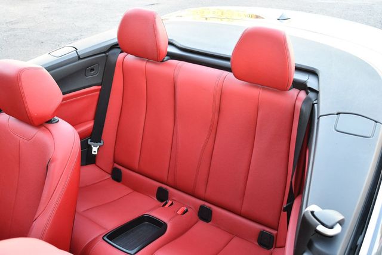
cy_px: 128
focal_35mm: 36
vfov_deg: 36.9
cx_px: 191
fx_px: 382
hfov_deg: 53.1
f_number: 3.5
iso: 720
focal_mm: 18
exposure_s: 1/250
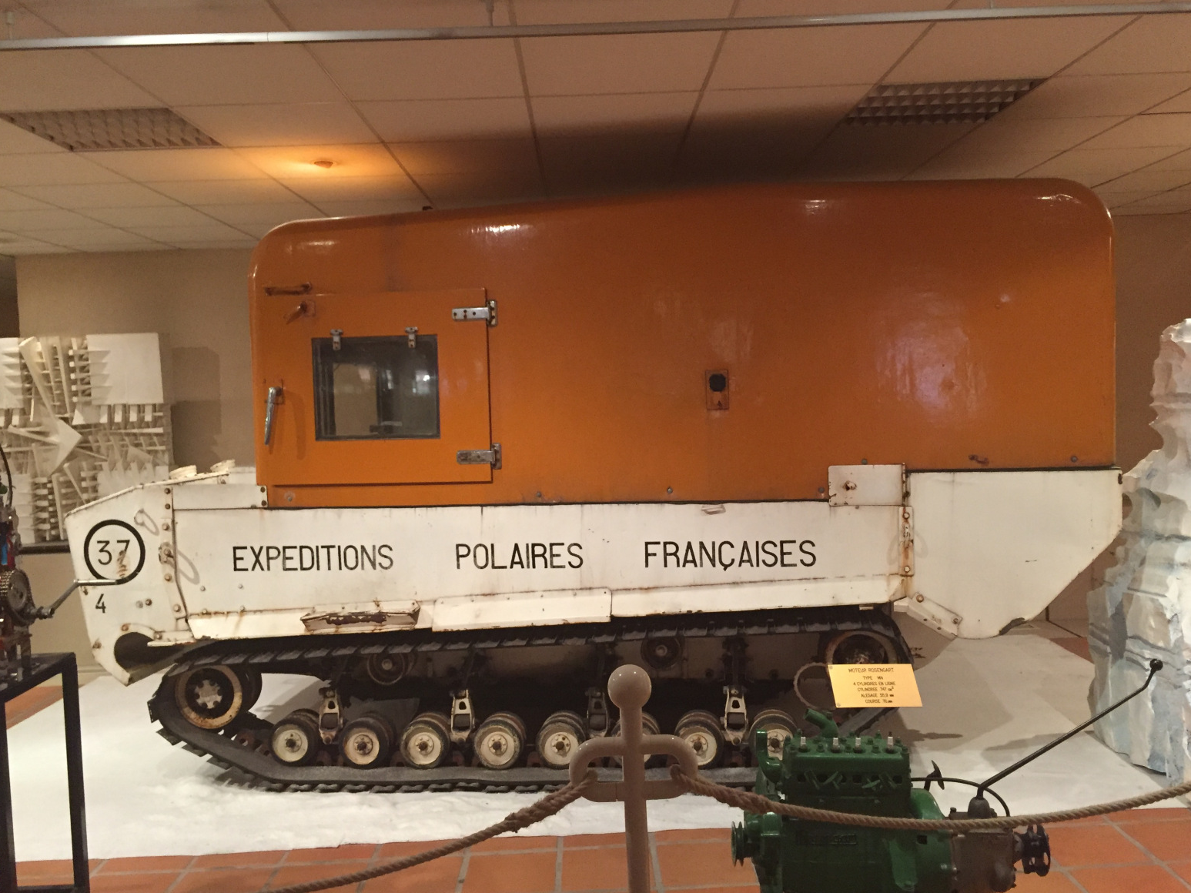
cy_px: 437
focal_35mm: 30
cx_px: 613
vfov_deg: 46.8
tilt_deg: -1.7
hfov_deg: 60.0
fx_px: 1032
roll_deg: +1.5
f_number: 2.2
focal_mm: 4.15
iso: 250
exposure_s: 1/33
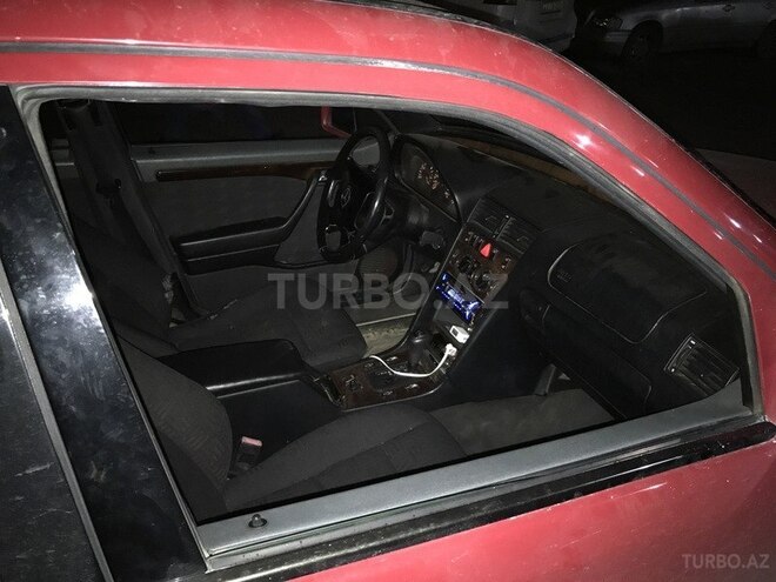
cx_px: 388
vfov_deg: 49.7
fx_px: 628
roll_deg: -2.8
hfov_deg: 63.4
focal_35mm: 28
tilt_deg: -26.5
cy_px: 291
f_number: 1.8
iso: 200
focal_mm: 3.99
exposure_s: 1/17
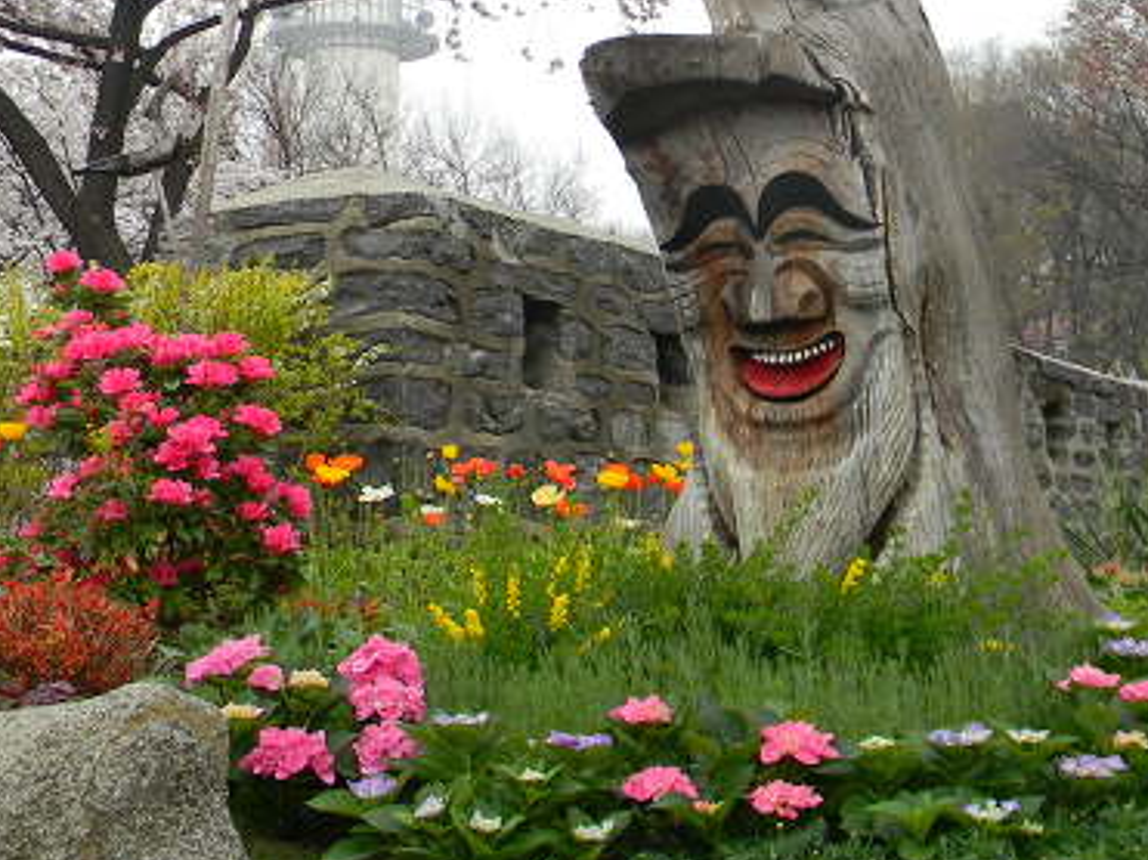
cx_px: 817
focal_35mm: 68
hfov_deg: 28.3
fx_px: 2254
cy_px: 156
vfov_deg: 21.3
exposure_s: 1/89
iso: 80
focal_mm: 6.4
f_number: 3.7
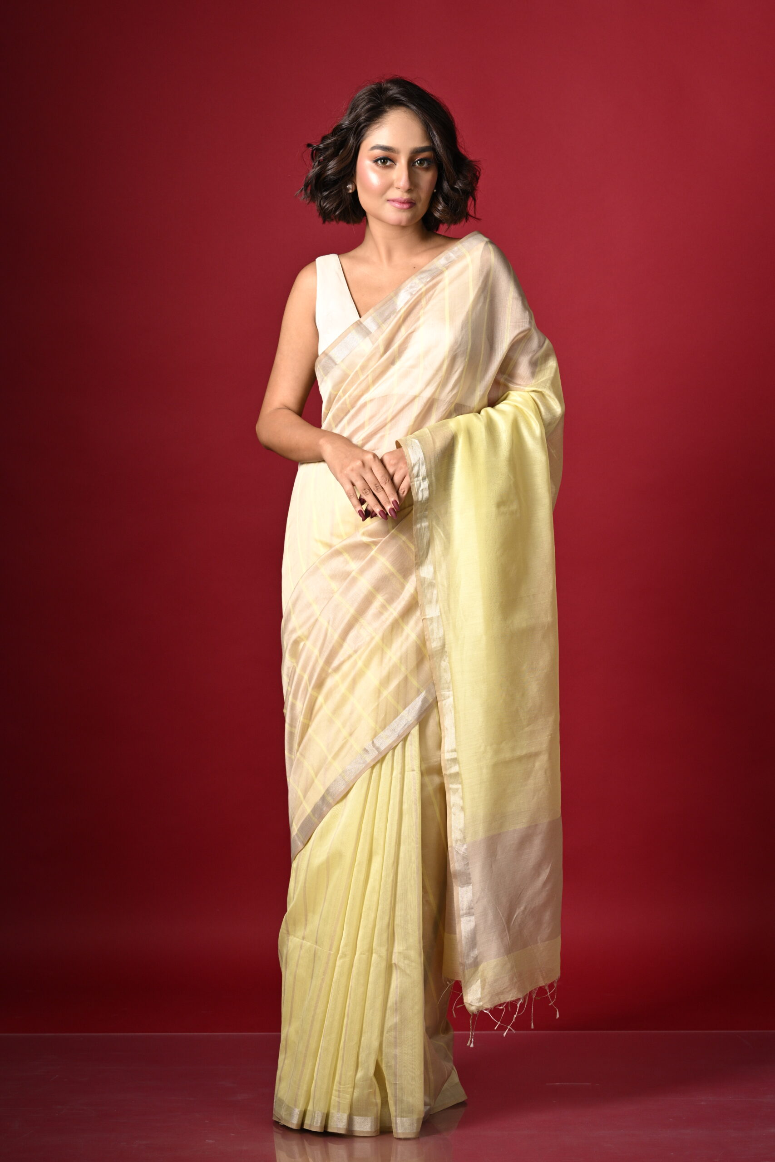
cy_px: 581
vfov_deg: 21.2
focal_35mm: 96
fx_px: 3099
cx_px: 388
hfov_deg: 14.3
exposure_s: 1/200
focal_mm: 96
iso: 400
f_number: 7.1
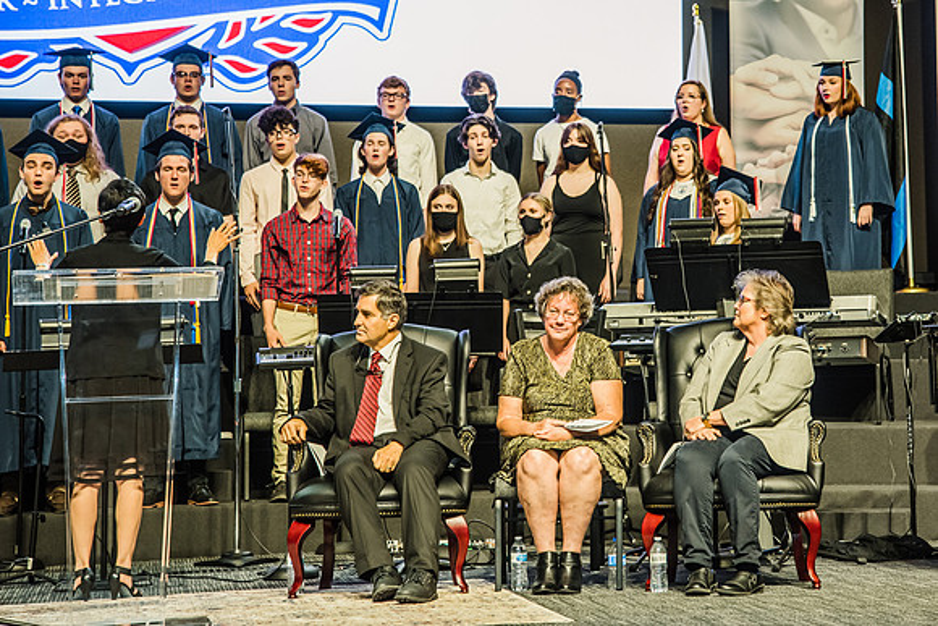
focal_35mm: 112
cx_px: 619
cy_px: 213
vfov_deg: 12.2
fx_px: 2925
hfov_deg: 18.2
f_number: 4.5
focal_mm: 85
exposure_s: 1/50
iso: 800
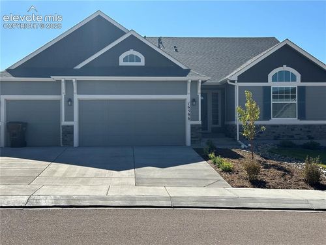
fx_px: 452
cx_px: 163
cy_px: 122
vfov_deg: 30.3
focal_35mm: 48
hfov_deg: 39.7
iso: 64
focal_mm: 6.86
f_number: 1.78
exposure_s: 1/4785
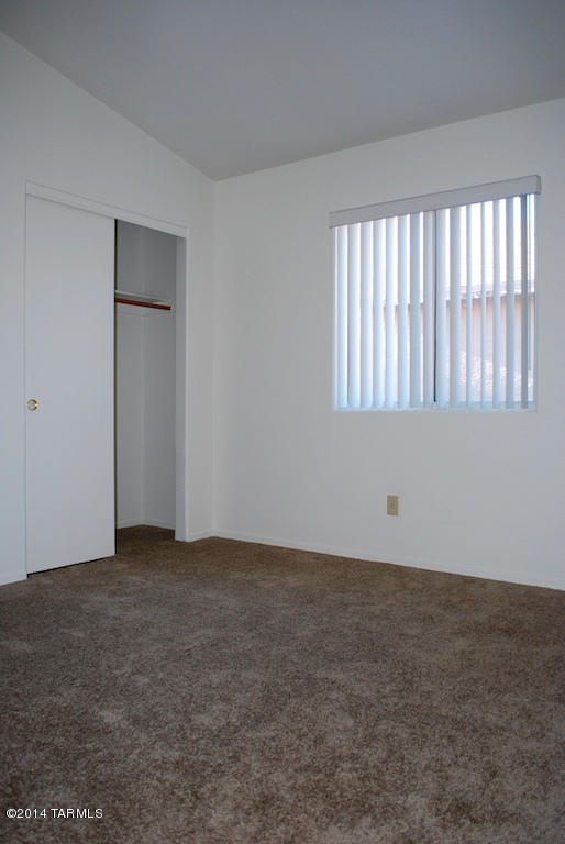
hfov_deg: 48.0
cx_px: 282
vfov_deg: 67.3
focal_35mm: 27
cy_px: 422
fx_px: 634
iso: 200
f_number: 3.5
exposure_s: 1/60
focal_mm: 18
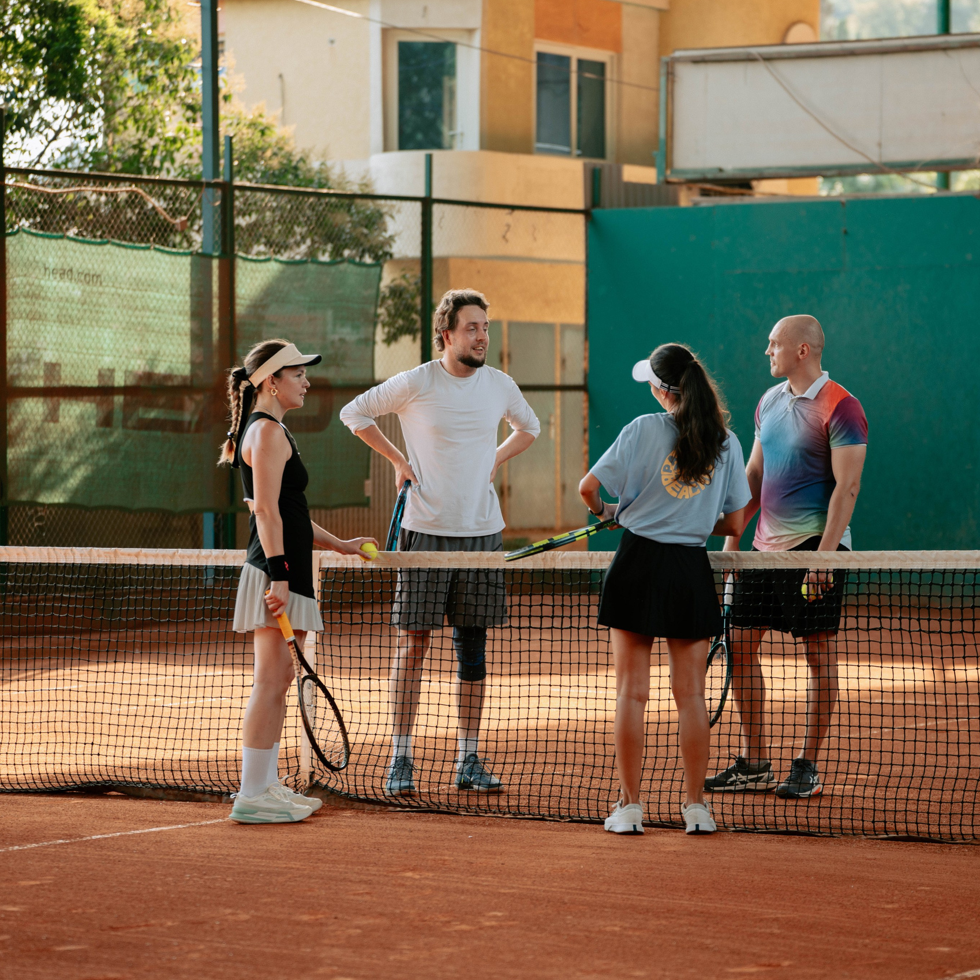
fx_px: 3940
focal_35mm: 123
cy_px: 491
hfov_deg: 14.2
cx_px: 542
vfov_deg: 14.2
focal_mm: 96
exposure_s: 1/200
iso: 160
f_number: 2.8
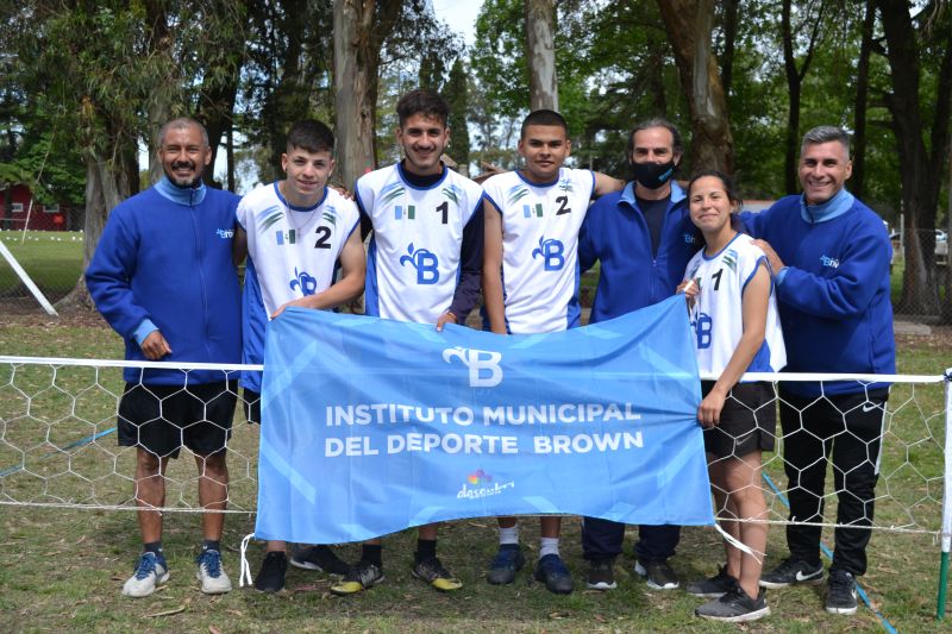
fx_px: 1190
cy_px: 317
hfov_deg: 43.6
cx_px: 476
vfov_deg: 29.9
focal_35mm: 45
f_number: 5
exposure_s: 1/1250
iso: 400
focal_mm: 30
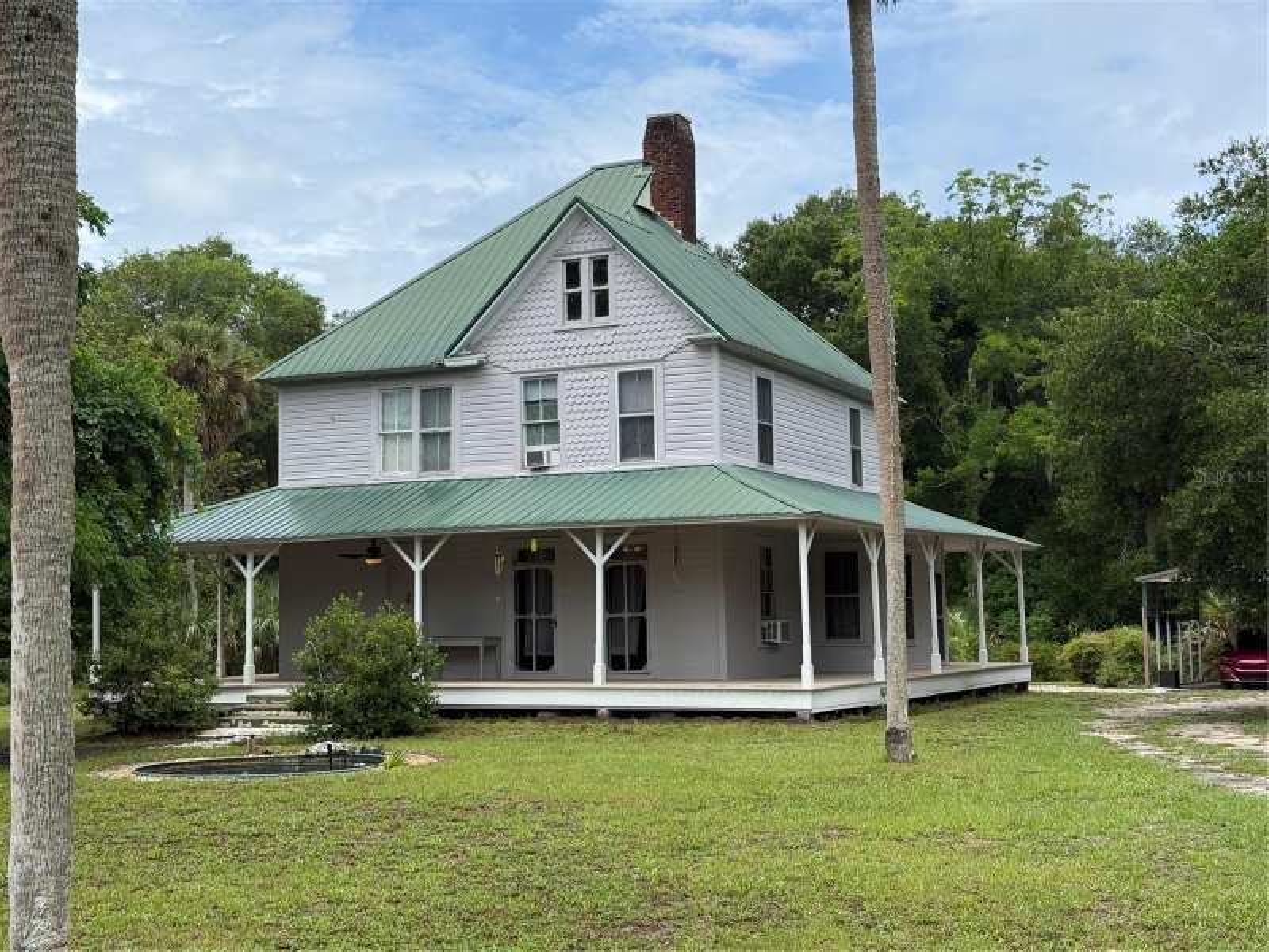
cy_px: 476
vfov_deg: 30.3
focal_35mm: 48
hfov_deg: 39.7
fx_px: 1760
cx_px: 634
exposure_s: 1/2865
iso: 64
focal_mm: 6.76
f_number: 1.78
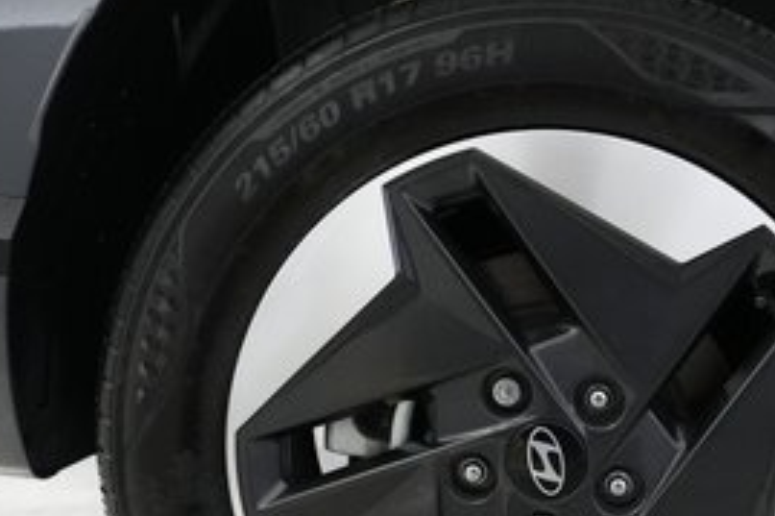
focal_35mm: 57
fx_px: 1226
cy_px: 441
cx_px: 556
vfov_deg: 23.3
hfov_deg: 34.5
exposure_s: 1/160
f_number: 2.8
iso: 4000
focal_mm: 24
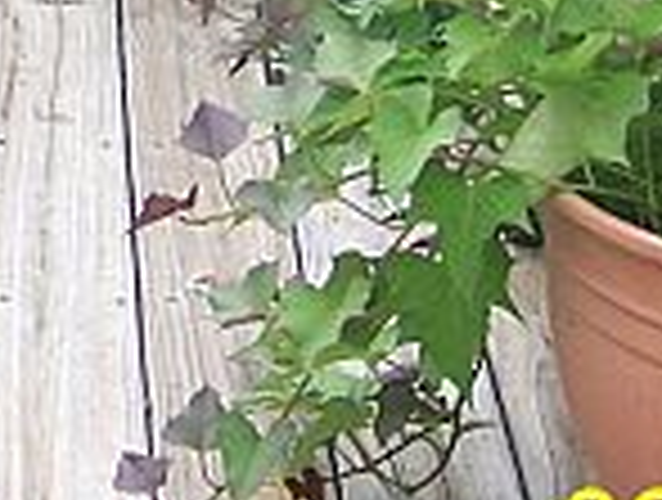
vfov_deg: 7.6
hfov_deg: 10.2
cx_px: -185
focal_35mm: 190
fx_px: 3642
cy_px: -349
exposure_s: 1/250
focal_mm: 6.7
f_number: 2.8
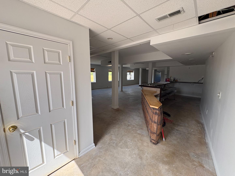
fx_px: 95
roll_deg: +0.4
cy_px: 88
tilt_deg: -6.7
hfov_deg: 102.1
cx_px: 118
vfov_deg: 85.7
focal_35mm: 14
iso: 64
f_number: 2.2
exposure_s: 1/235
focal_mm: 2.22
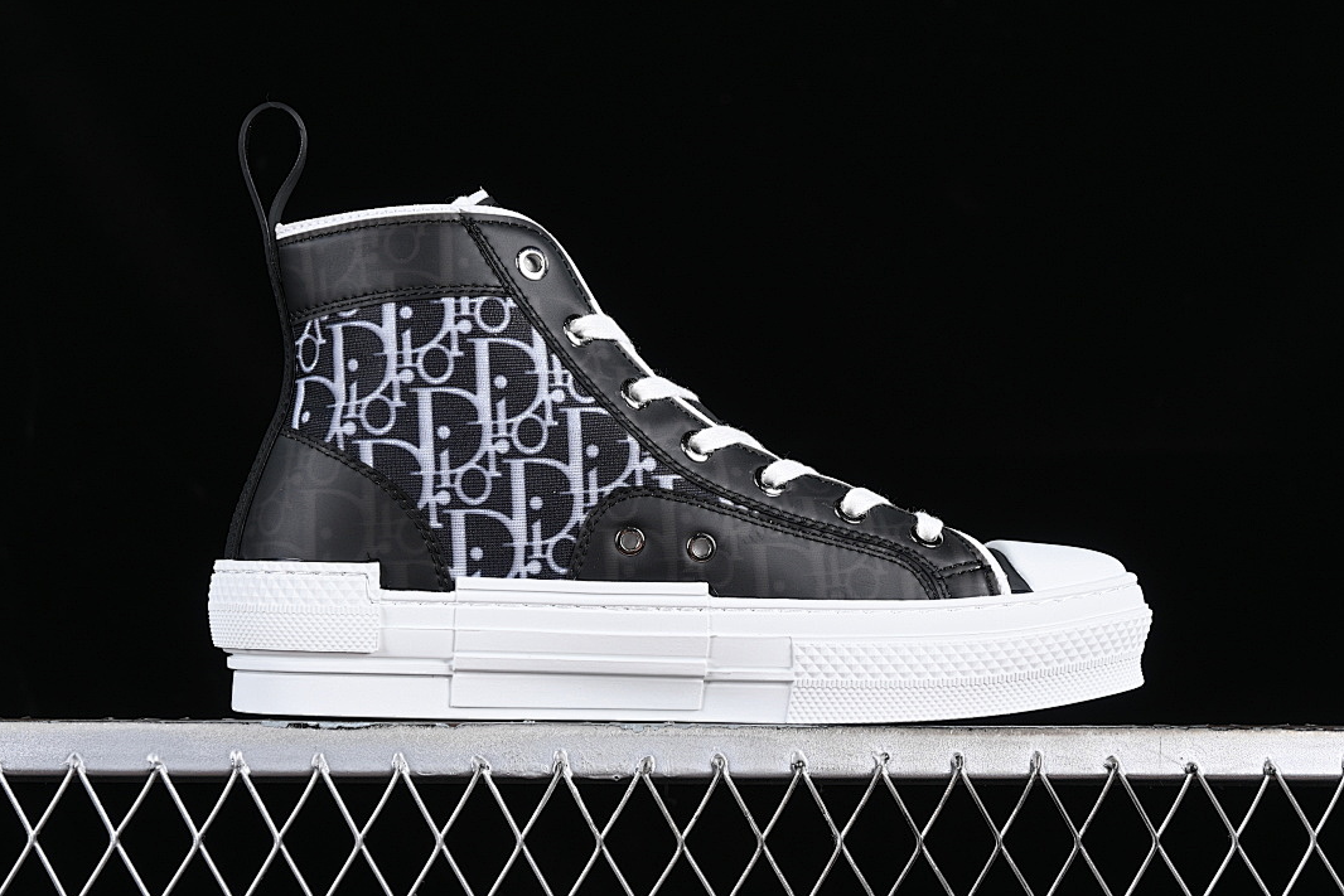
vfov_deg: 18.0
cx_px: 677
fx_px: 2838
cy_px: 449
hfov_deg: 26.6
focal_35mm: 76
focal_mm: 50
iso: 160
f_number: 6.3
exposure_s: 1/60
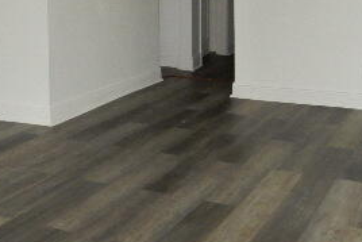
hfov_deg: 32.3
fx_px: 624
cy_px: 14
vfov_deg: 21.3
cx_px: 153
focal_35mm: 62
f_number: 3.7
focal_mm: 4.5
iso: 400
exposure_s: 1/30
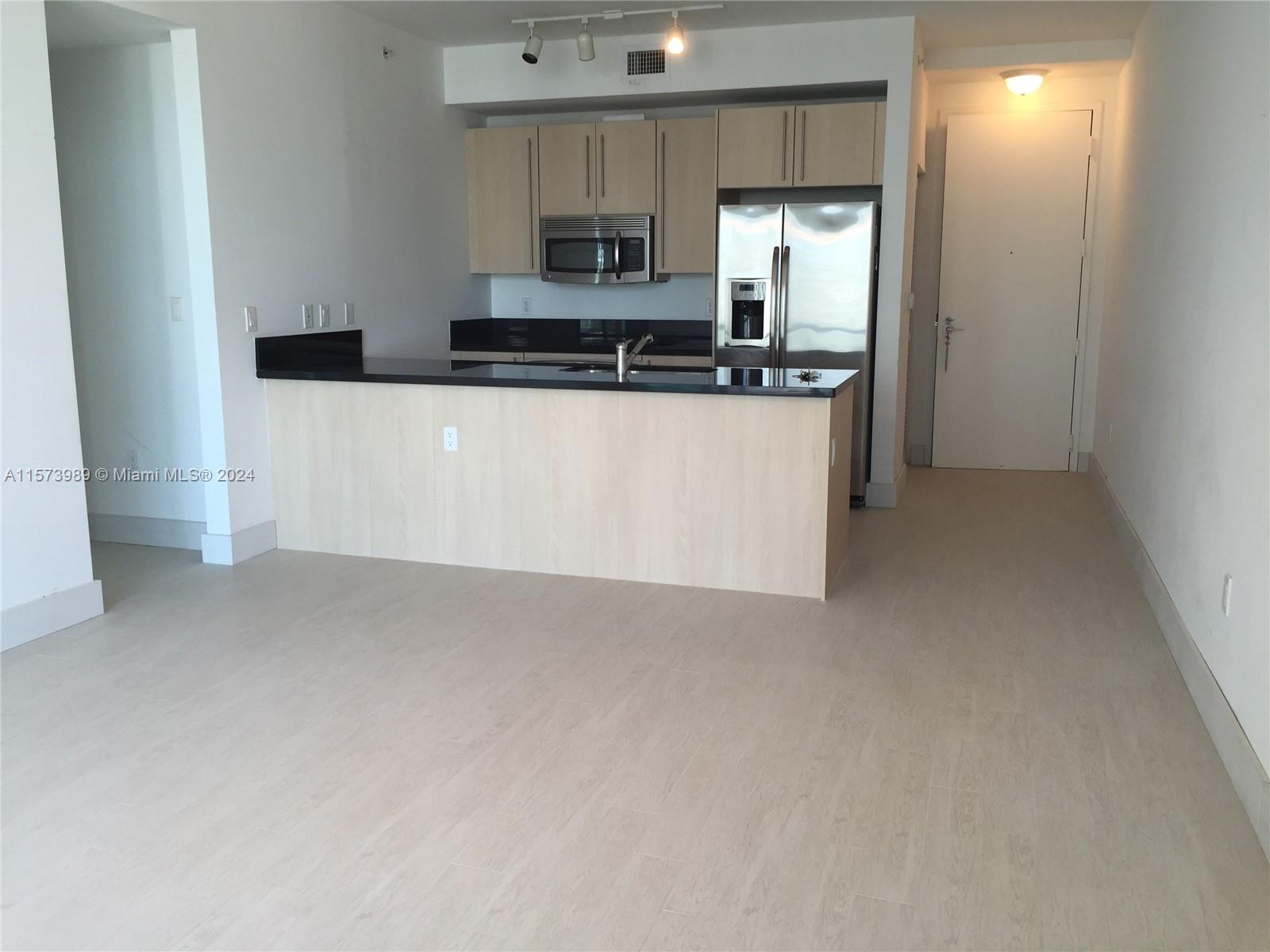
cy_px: 476
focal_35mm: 29
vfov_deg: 48.2
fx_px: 1064
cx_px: 635
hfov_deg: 61.7
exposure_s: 1/60
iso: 40
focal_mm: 4.15
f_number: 2.2
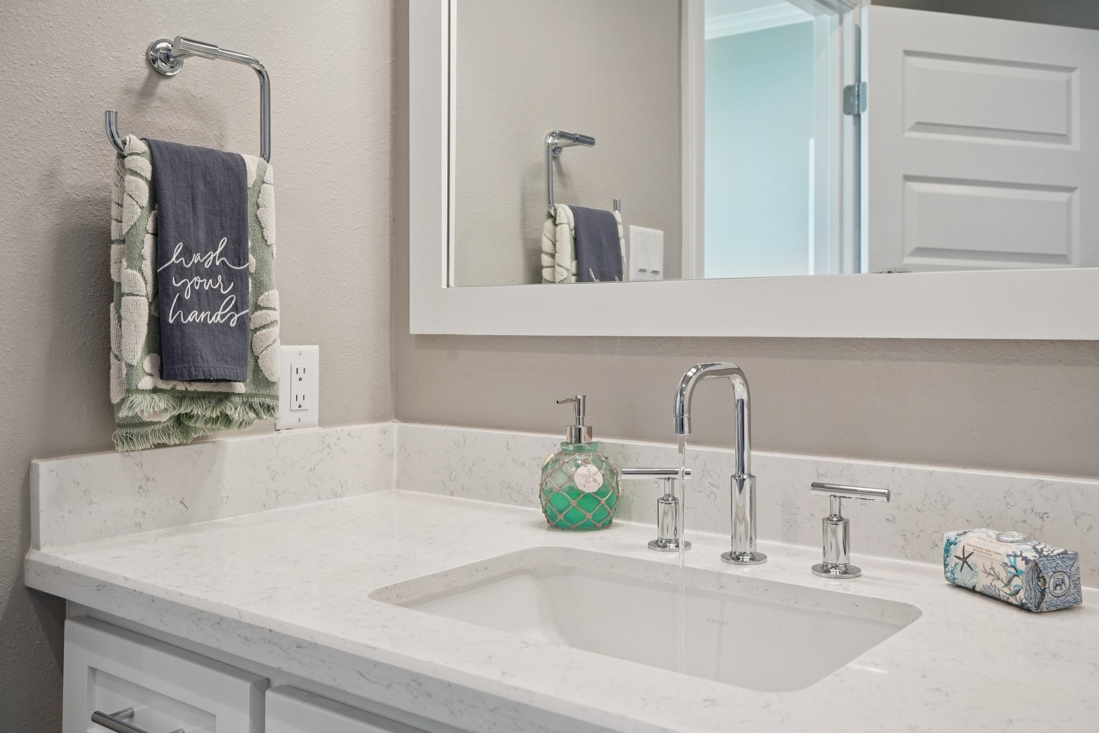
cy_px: 366
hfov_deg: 57.2
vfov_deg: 40.0
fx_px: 1007
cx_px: 550
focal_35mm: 33
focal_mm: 33
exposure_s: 1/30
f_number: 8
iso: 500
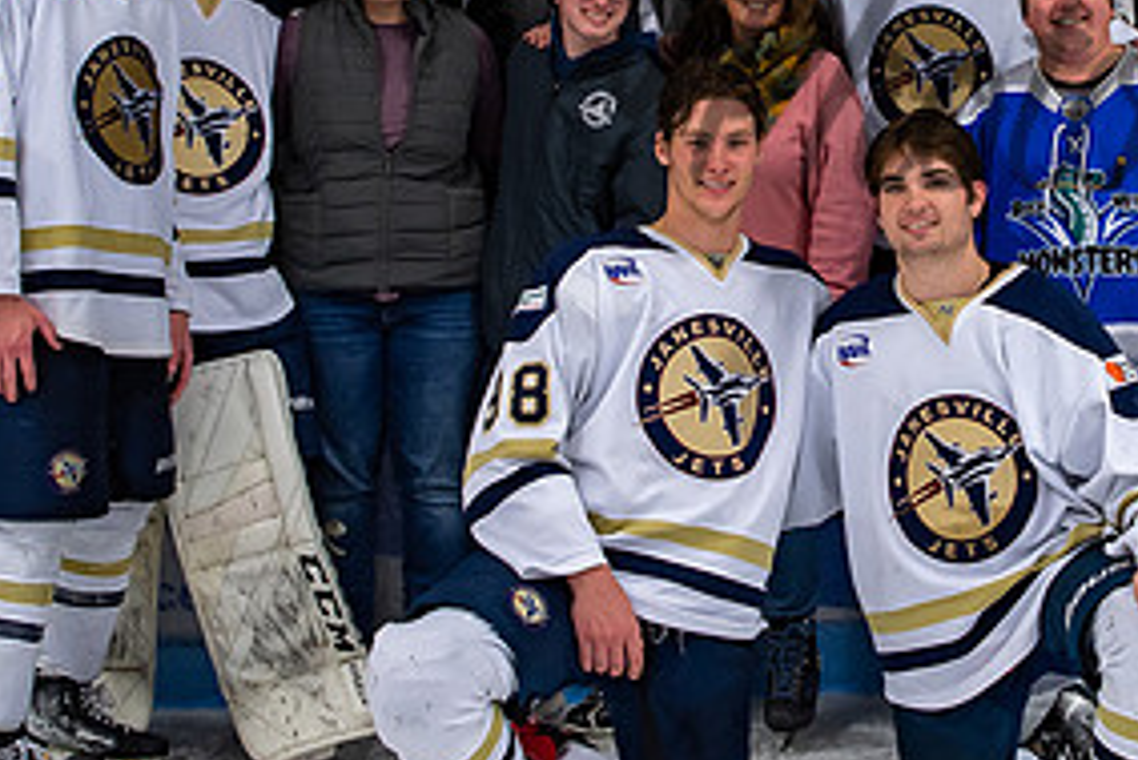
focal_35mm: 76
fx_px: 2404
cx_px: 897
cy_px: 139
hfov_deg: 26.2
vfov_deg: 17.8
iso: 400
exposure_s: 1/250
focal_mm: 24
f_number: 4
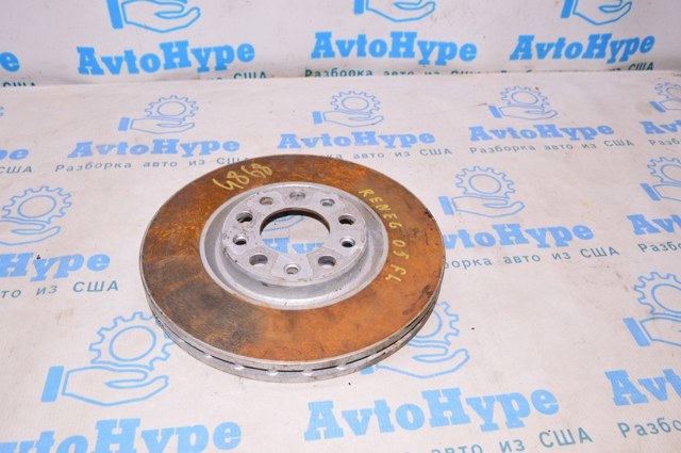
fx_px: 567
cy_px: 226
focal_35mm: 30
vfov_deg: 43.5
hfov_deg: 62.0
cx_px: 340
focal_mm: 20
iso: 1600
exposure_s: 1/160
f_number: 8
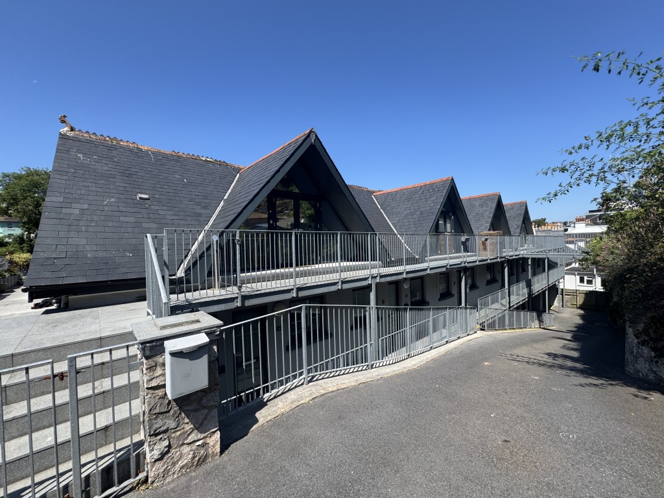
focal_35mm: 14
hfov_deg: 102.1
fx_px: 269
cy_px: 249
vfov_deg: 85.7
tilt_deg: -1.1
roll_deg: +1.7
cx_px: 332
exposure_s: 1/1217
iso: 50
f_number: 2.2
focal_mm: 2.22
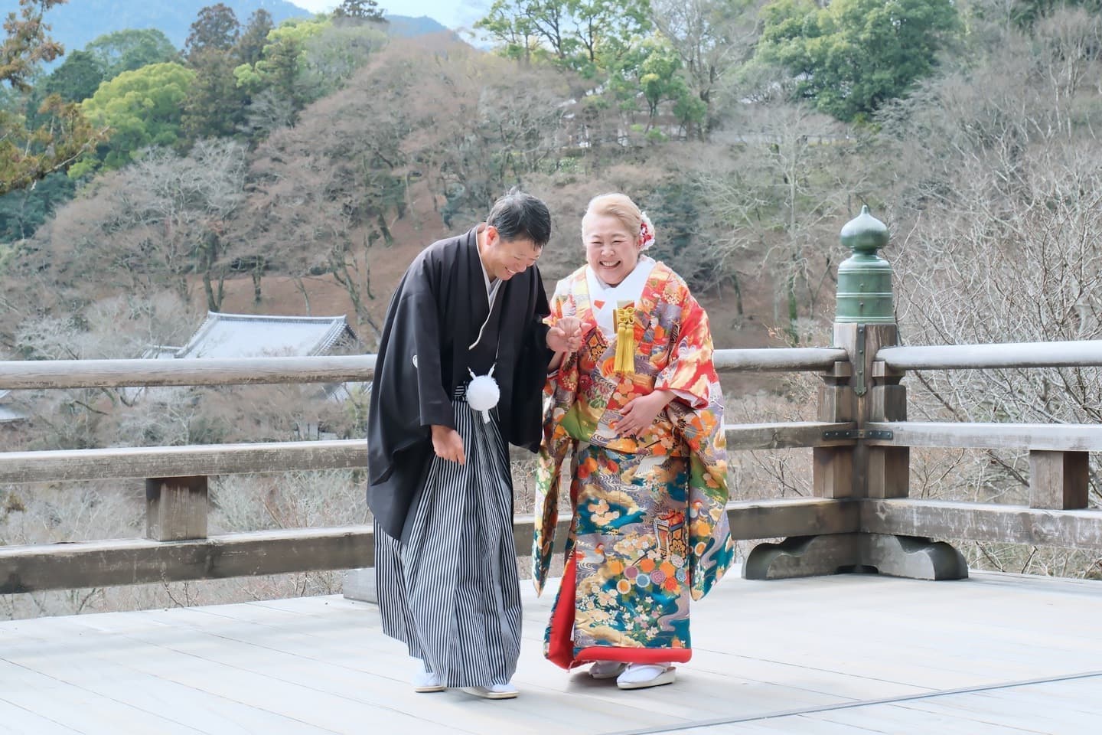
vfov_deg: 21.2
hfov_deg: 31.4
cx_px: 551
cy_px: 368
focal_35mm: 64
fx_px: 1959
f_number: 6.3
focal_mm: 42.9
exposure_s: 1/250
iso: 800
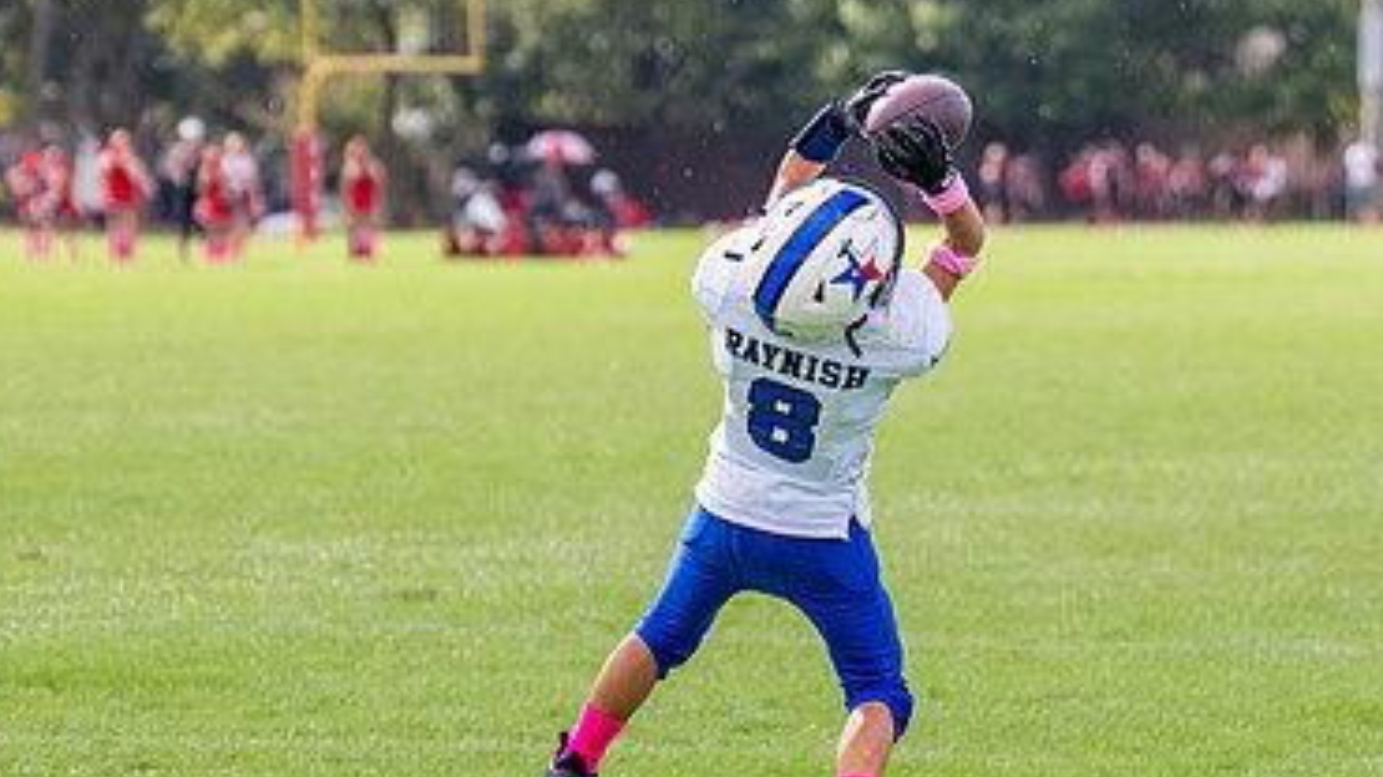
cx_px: 844
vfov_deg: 4.4
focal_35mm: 279
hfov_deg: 7.7
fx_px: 10230
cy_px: 379
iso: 400
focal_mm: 104
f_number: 2.8
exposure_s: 1/3200
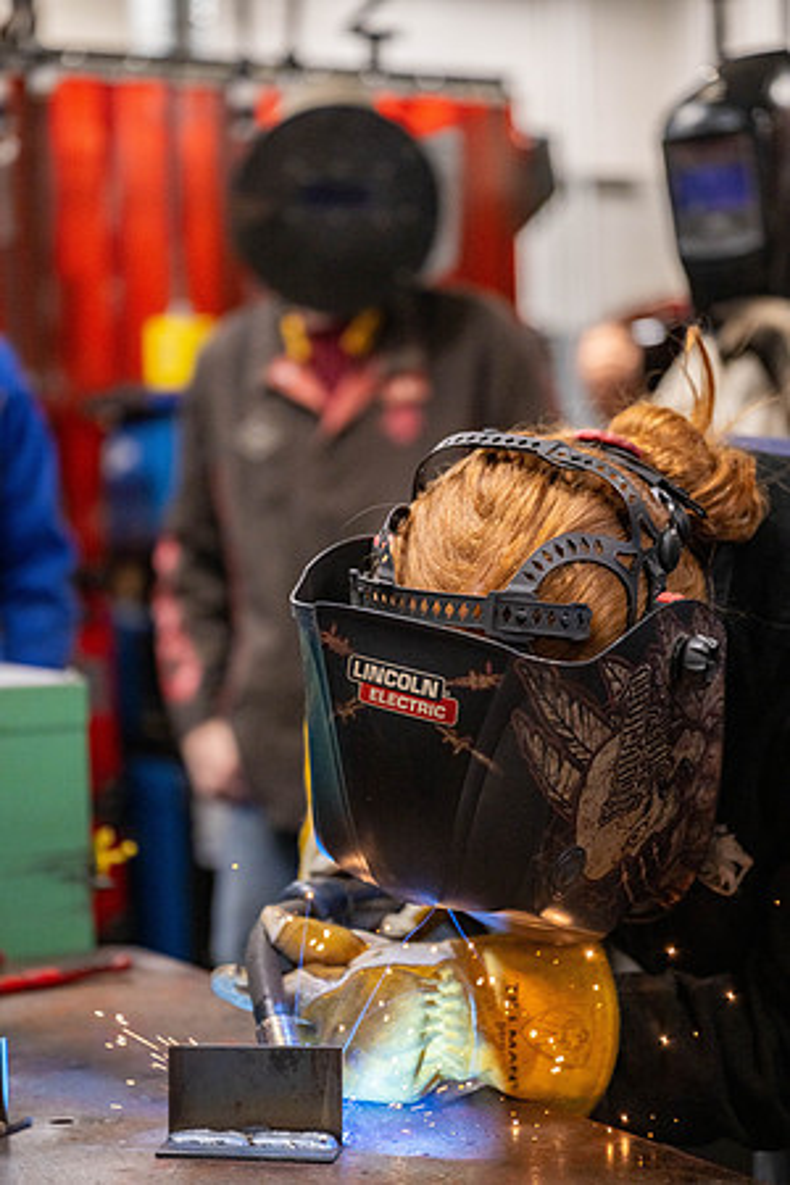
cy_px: 592
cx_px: 395
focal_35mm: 70
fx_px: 2304
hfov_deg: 19.5
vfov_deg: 28.8
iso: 1000
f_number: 2.8
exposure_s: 1/800
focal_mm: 70
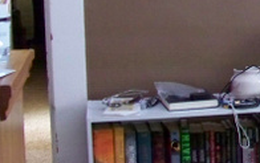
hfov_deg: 17.4
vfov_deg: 11.4
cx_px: 318
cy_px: 16
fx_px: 809
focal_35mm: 114
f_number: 2.8
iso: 500
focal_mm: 5.85
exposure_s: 1/30
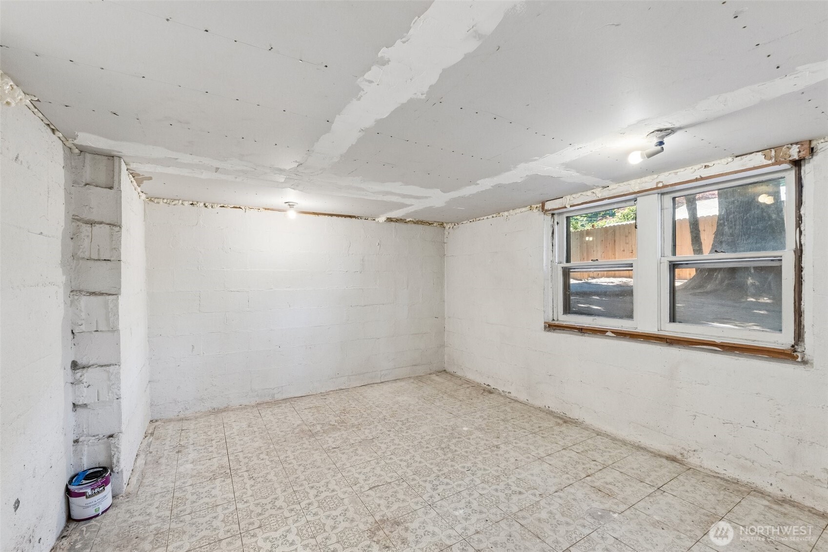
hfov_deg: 100.4
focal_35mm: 15
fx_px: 345
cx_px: 414
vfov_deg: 77.3
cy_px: 276
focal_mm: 10
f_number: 9
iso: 250
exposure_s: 1/3.33
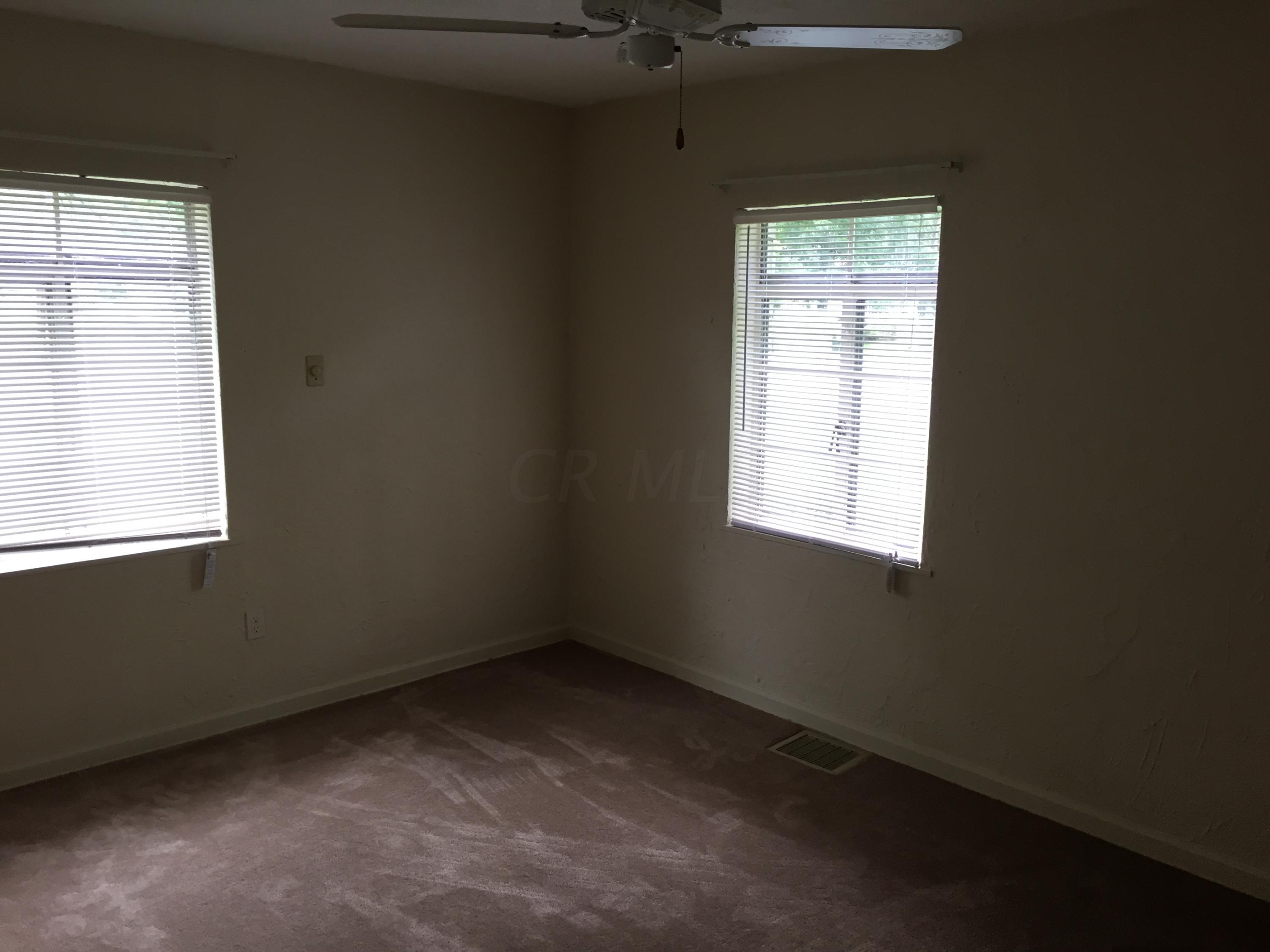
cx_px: 635
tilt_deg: -11.3
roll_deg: -3.0
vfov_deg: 48.2
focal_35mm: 29
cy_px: 476
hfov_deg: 61.7
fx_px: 1064
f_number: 2.2
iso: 32
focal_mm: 4.15
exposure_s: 1/40
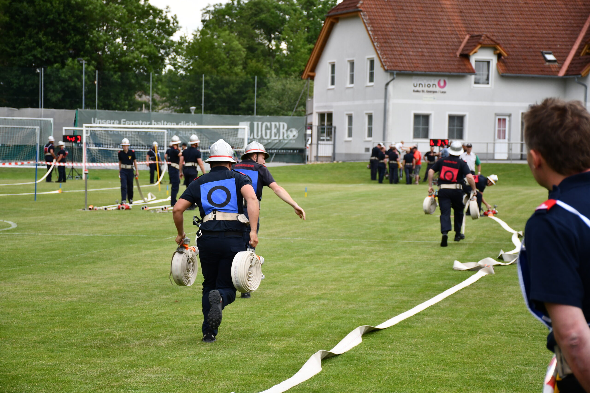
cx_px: 295
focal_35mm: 99
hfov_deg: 20.6
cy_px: 196
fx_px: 1622
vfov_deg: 13.8
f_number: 5.6
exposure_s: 1/500
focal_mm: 66
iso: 360
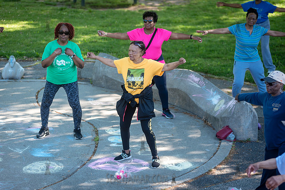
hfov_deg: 17.1
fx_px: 950
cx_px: 142
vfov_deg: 11.4
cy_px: 95
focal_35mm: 120
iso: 200
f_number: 3.5
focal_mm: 120
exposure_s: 1/250
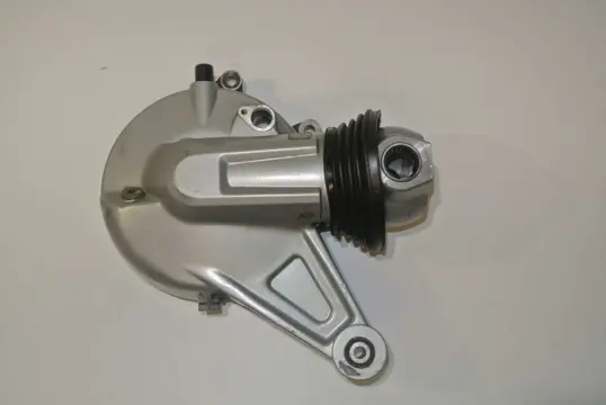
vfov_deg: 32.0
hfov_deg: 46.4
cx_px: 303
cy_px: 202
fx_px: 708
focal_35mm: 42
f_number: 4.2
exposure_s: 1/60
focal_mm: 15.7
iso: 200
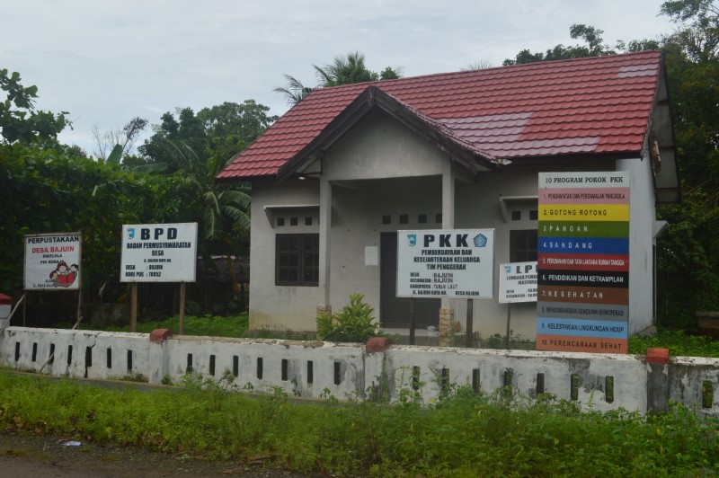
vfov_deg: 34.2
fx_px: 778
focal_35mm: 39
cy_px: 239
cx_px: 360
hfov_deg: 49.6
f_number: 11
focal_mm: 26
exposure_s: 1/400
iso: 400
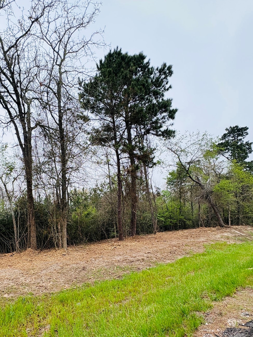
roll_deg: +2.8
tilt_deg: +3.1
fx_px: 214
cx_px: 79
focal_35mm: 22
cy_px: 218
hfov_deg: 59.3
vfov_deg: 74.6
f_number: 2.2
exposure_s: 1/202
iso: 64
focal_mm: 2.22
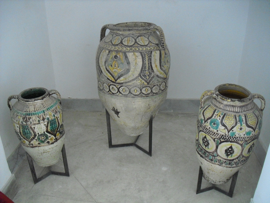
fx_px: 281
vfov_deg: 39.7
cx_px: 135
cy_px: 102
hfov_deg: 51.4
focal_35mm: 36
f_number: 3.1
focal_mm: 6.3
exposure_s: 1/25
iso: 800
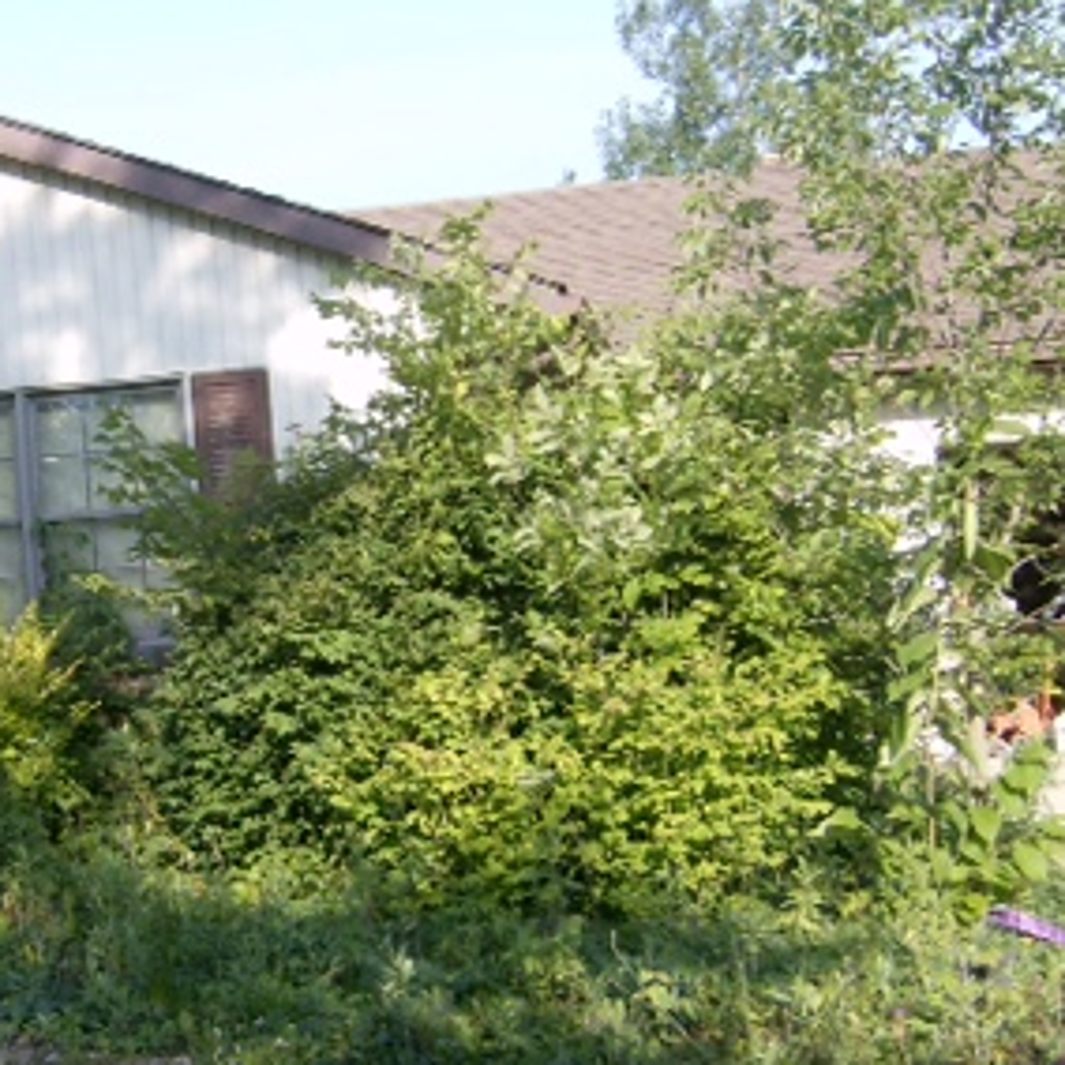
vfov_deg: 24.0
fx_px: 2506
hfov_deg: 23.4
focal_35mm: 72
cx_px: 135
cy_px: 622
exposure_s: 1/238
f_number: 4.7
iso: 100
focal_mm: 6
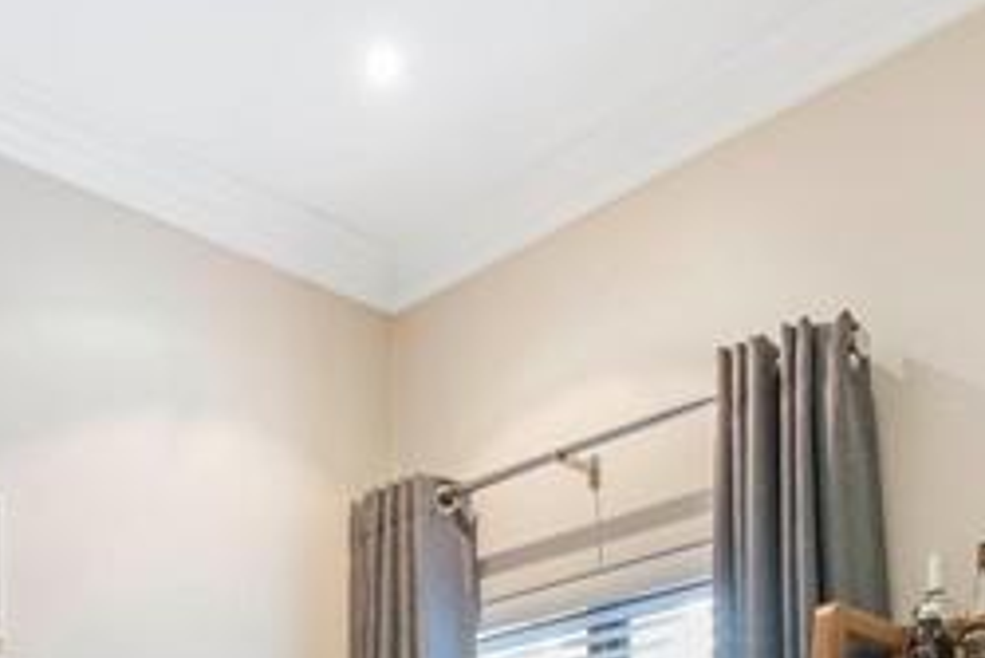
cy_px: 1030
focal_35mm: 48
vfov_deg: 22.3
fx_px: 1314
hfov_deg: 40.6
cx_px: 335
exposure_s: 1/8
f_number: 6.4
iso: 640
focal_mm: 10
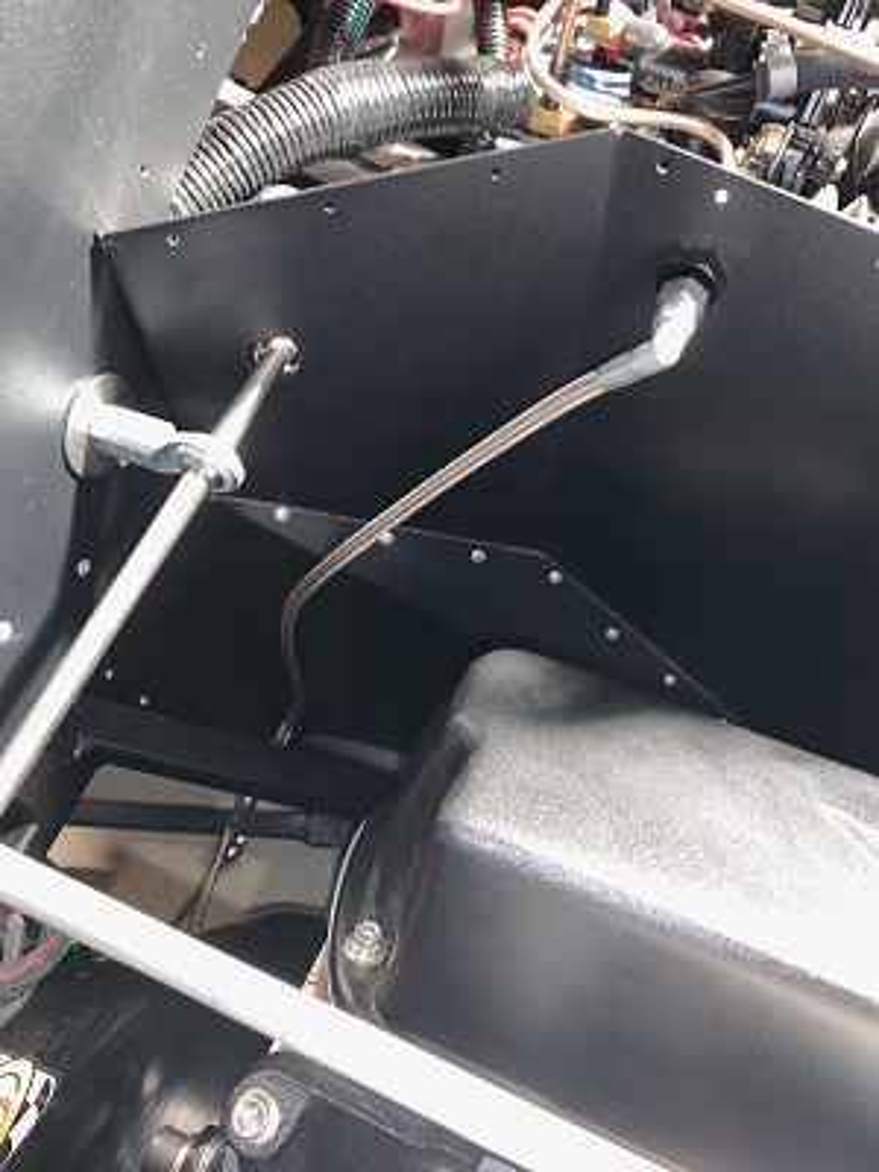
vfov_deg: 67.3
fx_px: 880
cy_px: 586
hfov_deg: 53.1
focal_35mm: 26
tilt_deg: -61.9
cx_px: 440
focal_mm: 4.25
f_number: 1.8
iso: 64
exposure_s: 1/6
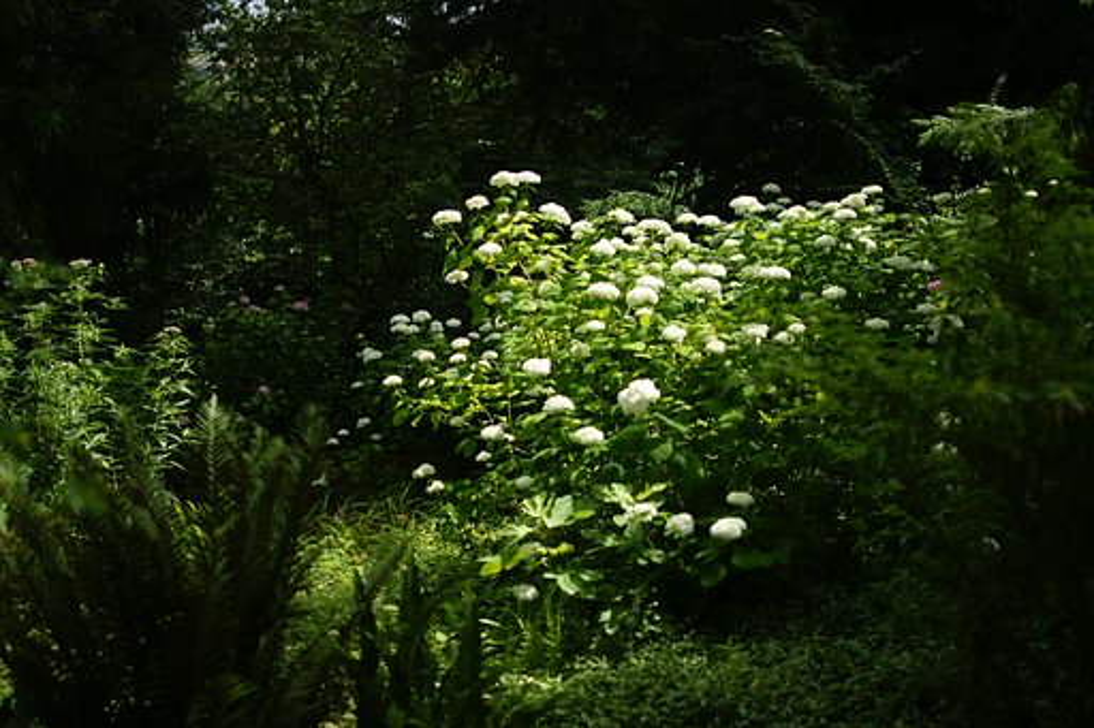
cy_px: 364
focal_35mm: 42
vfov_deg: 31.9
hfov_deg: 46.4
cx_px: 547
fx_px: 1276
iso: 200
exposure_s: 1/3200
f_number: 2
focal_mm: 28
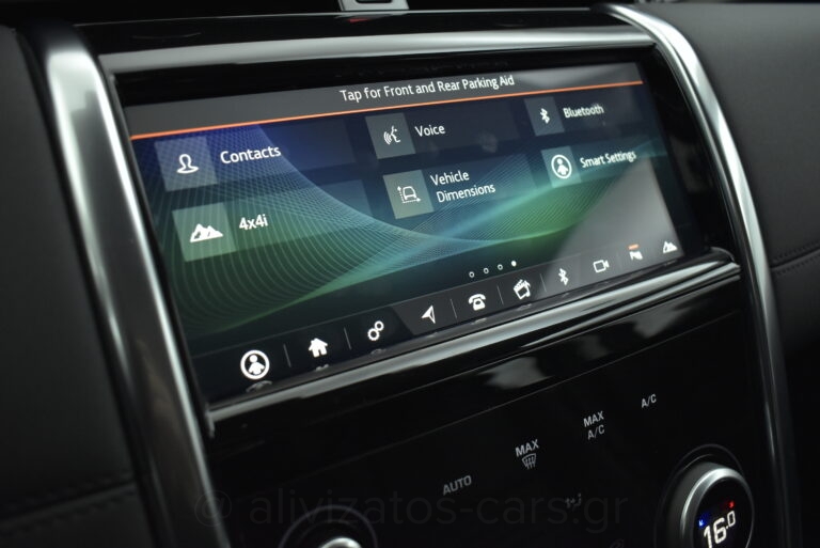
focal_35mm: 32
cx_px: 410
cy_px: 274
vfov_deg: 41.8
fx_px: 718
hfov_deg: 59.5
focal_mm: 21
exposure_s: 1/125
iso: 1600
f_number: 3.8
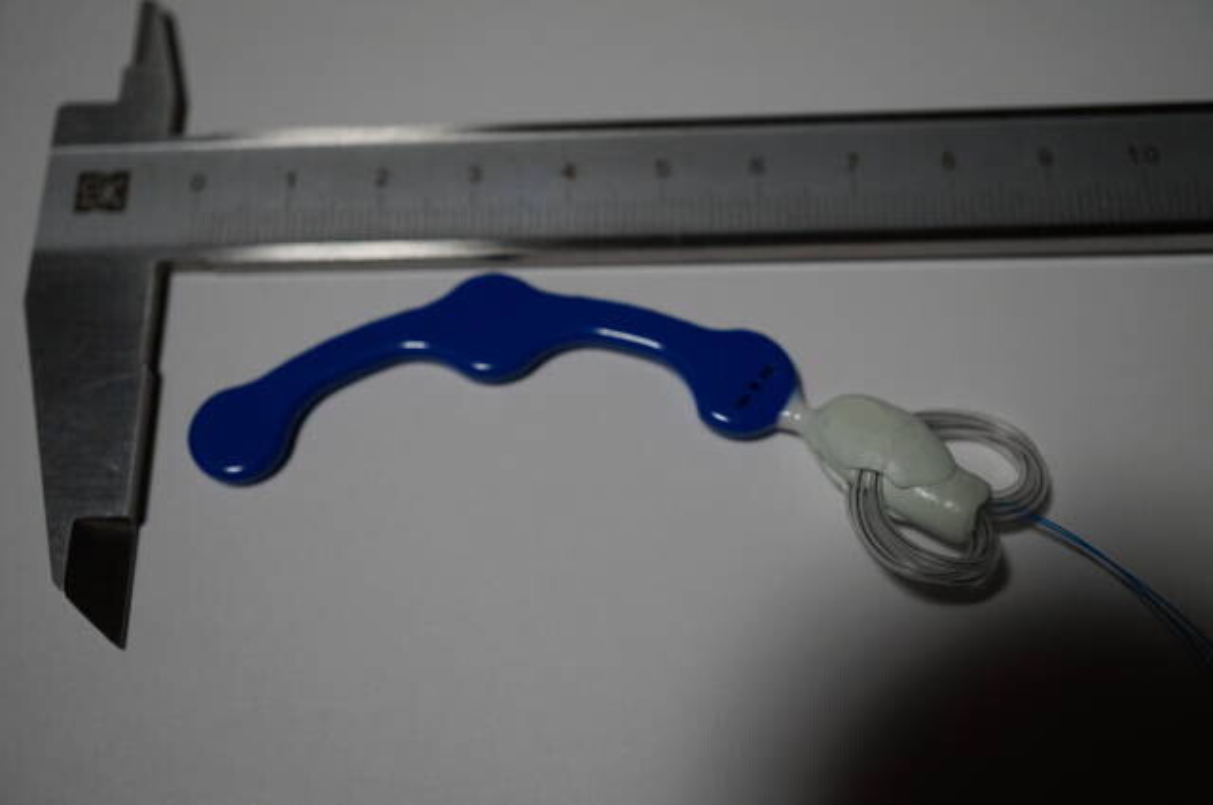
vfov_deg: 29.8
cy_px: 402
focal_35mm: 45
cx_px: 606
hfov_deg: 43.7
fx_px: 1514
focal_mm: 30
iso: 200
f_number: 4
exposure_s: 1/60
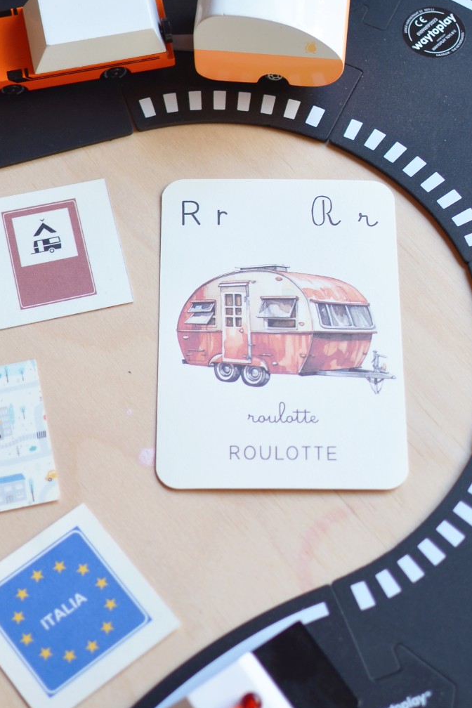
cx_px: 187
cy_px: 250
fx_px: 1668
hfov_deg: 16.1
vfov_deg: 23.9
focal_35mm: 85
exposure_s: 1/100
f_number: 1.8
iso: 200
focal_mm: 35
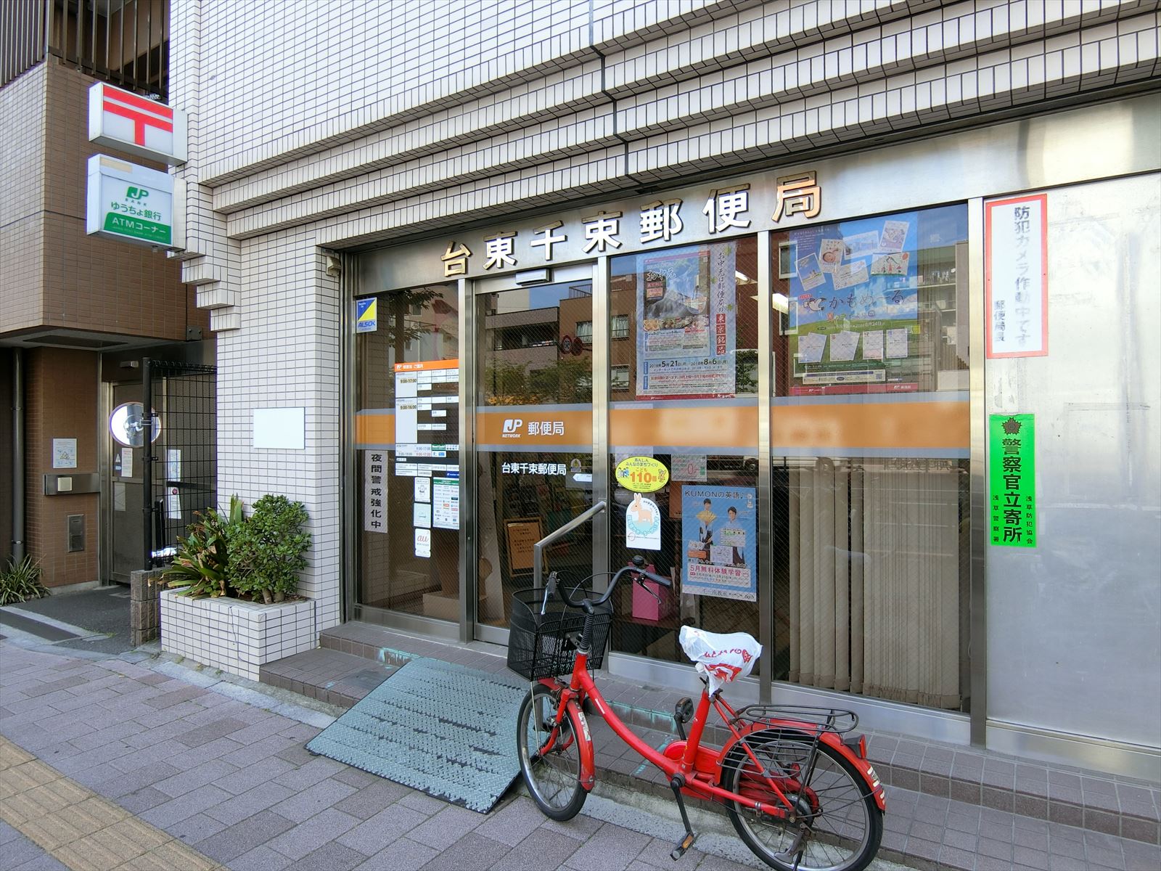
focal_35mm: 21
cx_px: 580
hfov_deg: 79.0
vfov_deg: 63.4
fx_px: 704
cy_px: 436
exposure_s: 1/200
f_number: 2.8
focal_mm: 4.6
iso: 80
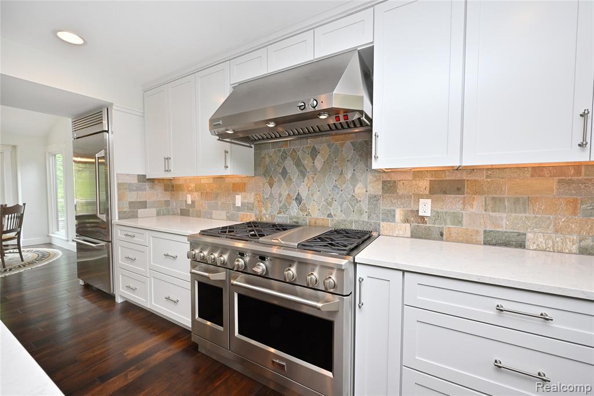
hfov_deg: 104.3
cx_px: 297
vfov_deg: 81.2
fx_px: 231
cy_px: 198
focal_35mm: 14
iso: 800
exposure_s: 1/60
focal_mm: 14
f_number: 13
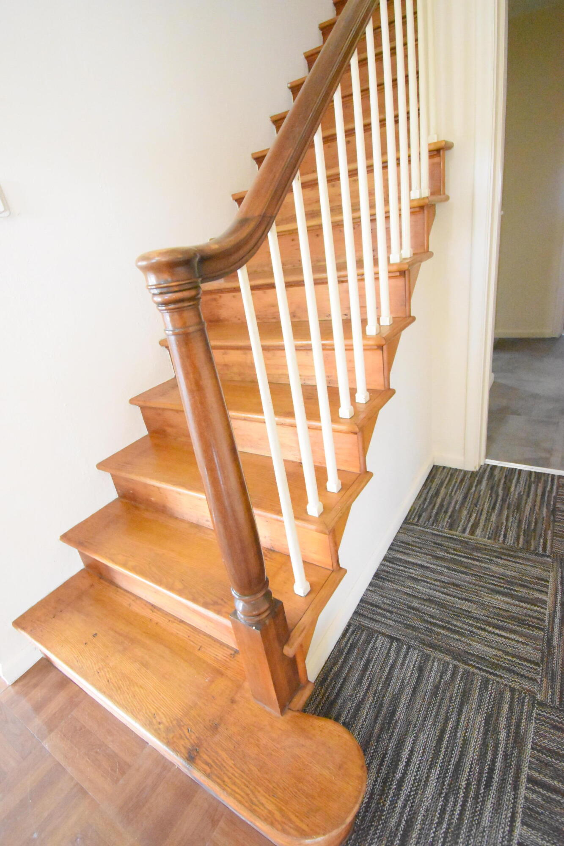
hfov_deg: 69.6
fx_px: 405
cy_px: 423
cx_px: 282
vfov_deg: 92.4
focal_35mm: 17
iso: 12800
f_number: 4.8
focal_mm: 11.5
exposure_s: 1/125
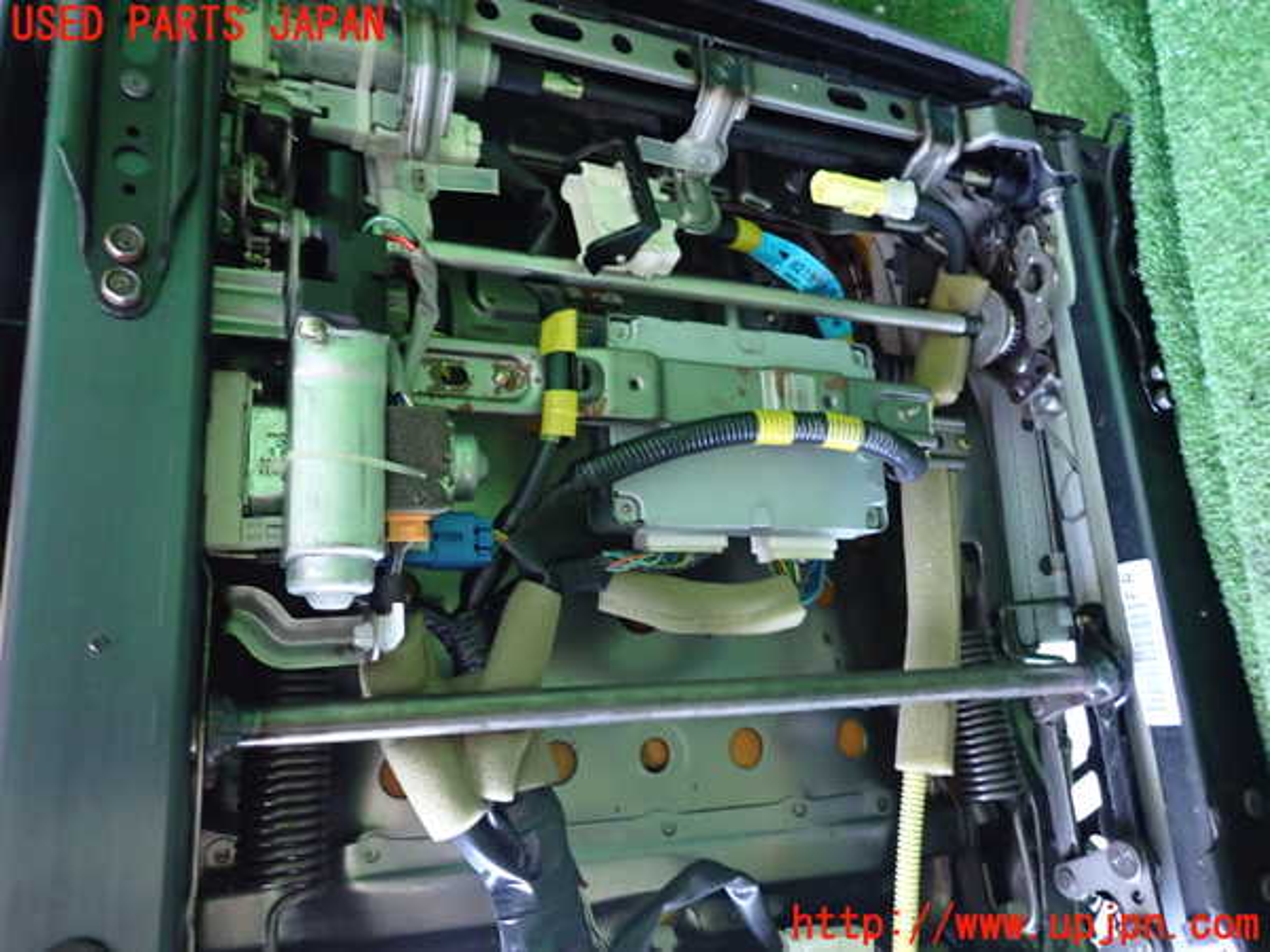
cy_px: 476
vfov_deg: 54.9
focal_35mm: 25
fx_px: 917
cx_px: 635
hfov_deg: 69.4
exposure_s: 1/30
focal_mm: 4.5
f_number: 2
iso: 640
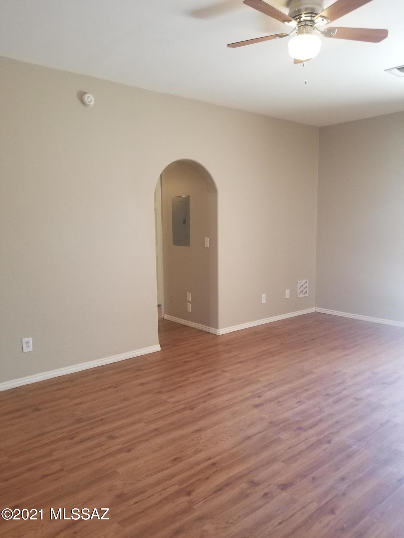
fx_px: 405
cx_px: 202
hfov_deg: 53.1
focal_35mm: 26
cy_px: 269
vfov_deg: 67.3
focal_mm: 4.3
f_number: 1.7
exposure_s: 1/40
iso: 160
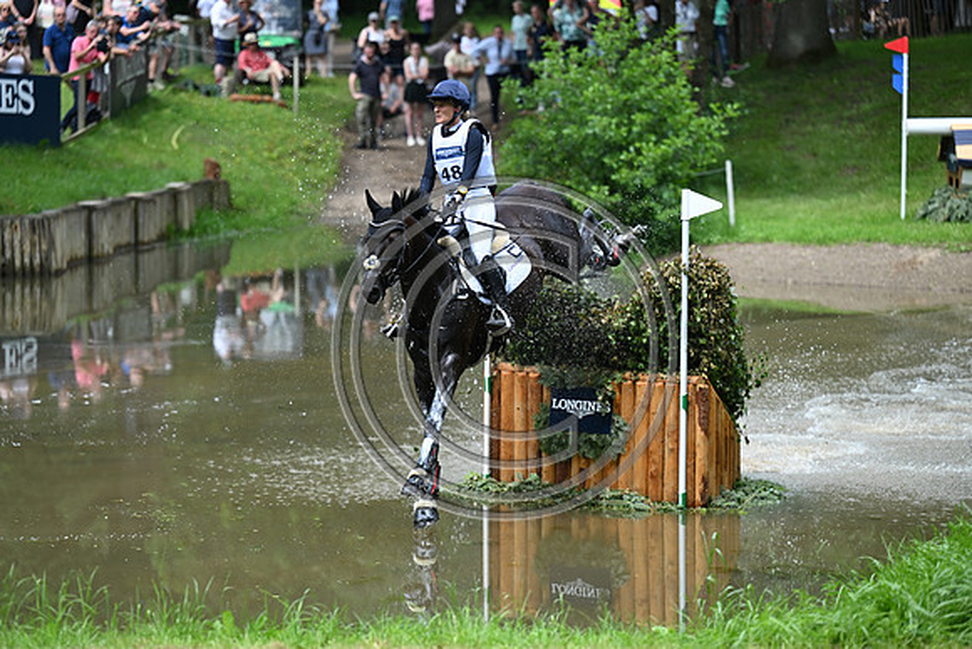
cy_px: 324
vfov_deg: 9.2
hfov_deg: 13.7
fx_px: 4051
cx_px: 486
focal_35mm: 150
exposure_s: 1/1250
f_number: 3.5
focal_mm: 150
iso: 360
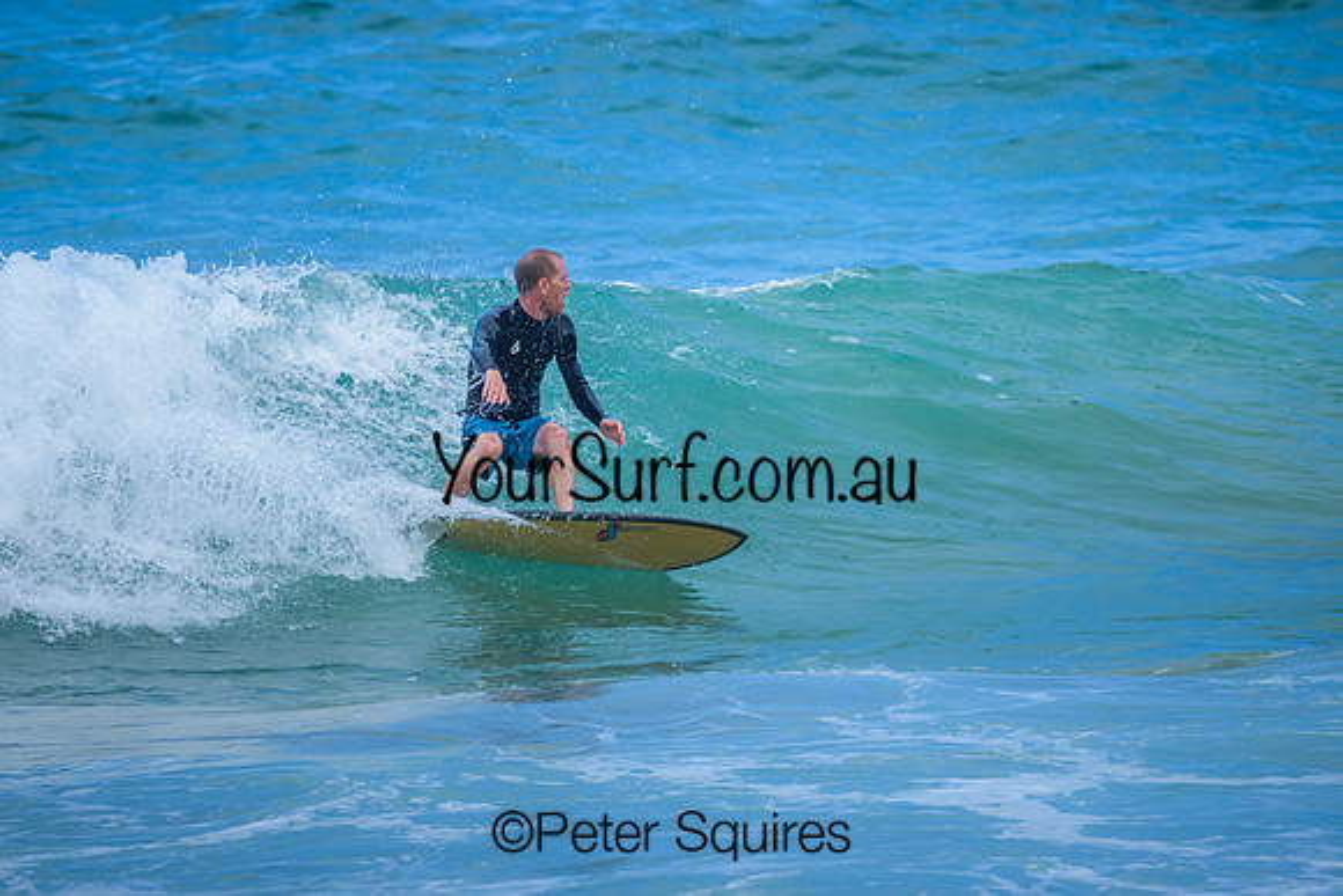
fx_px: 41009
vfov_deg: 1.3
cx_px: 632
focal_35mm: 1099
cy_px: 304
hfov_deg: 1.9
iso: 640
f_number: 6.3
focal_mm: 800
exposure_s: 1/3200
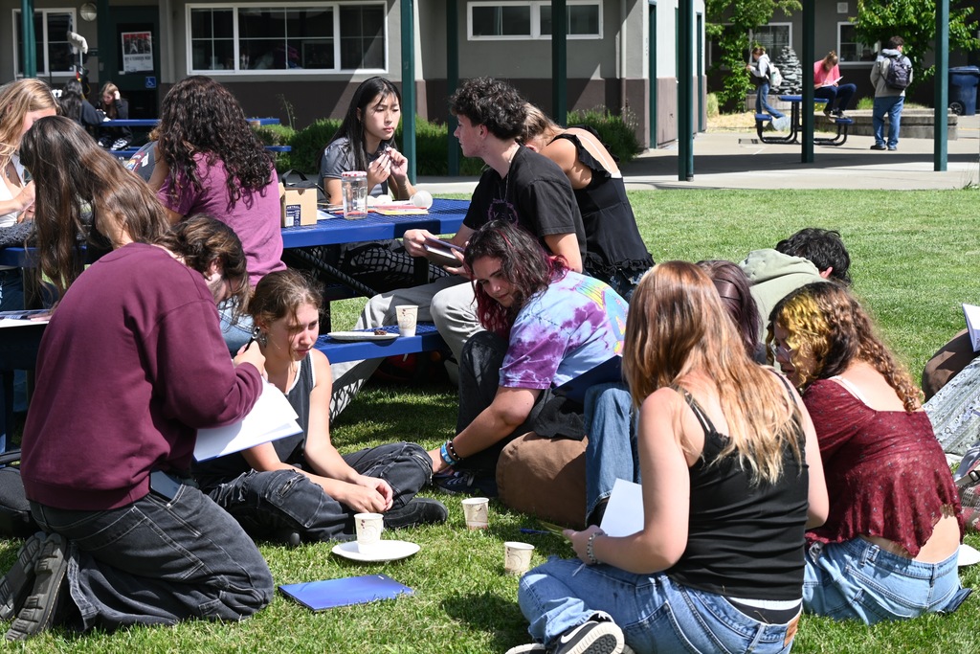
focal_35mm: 76
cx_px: 490
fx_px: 2083
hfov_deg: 26.5
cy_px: 327
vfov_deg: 17.8
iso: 100
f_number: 6.3
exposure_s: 1/320
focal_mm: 51
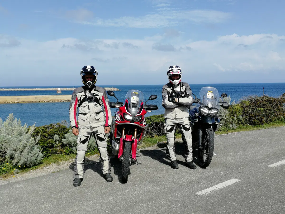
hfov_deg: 55.4
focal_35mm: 33
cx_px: 142
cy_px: 107
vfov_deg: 42.9
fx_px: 272
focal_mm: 3.95
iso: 50
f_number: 2.2
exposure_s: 1/1142
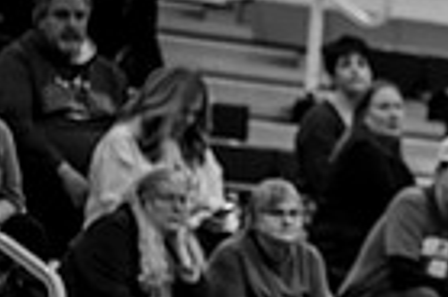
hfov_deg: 3.9
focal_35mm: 526
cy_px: 511
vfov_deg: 2.6
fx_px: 6531
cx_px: 807
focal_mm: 110
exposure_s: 1/640
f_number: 2.8
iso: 1600
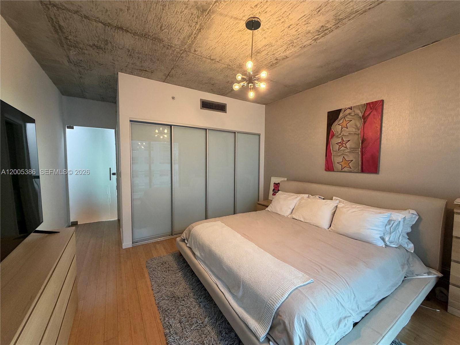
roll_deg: +0.1
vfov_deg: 85.7
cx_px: 230
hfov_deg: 102.1
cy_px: 172
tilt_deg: -3.1
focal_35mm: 14
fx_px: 186
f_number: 2.2
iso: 400
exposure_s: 1/60
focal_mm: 2.22
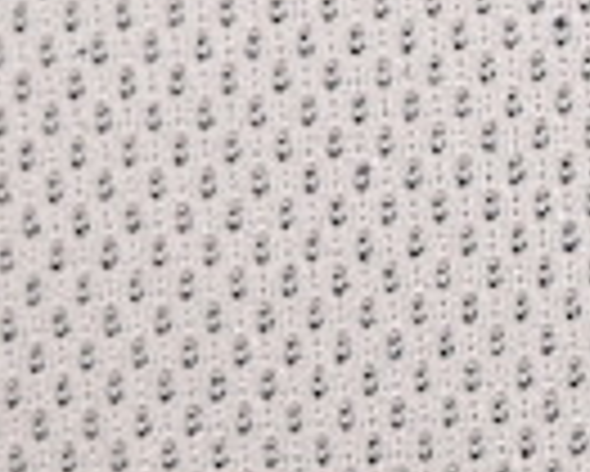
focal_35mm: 581
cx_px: 1031
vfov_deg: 2.7
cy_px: 468
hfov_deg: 3.3
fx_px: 10153
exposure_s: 1/80
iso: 160
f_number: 7.1
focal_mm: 50
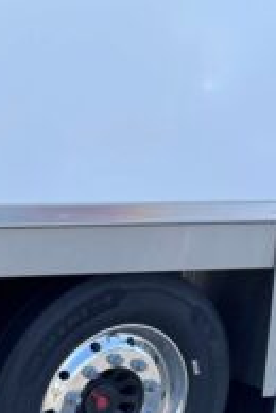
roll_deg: -2.4
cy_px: 369
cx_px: -340
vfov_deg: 23.8
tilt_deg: -16.7
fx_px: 954
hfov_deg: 13.2
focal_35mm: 83
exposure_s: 1/1092
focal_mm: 4.2
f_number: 1.6
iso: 32
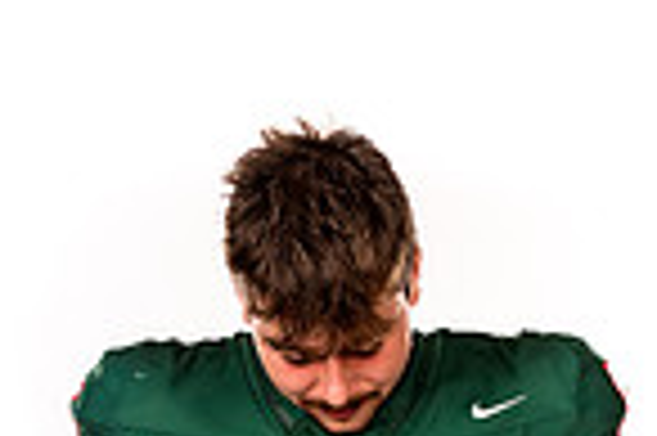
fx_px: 3099
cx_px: 238
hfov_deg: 12.1
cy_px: 1002
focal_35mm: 170
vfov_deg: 7.6
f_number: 8
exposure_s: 1/400
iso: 800
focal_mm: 55
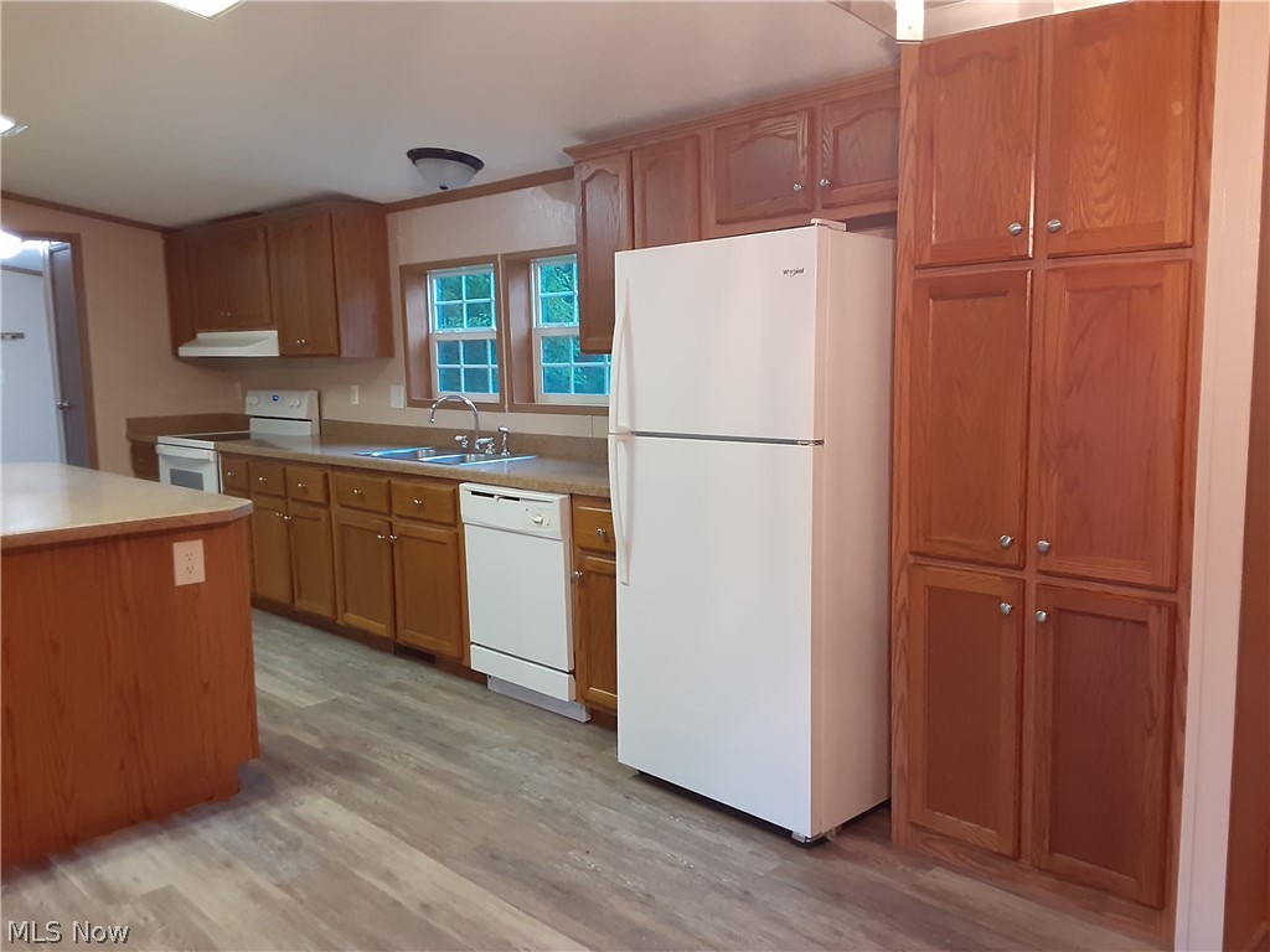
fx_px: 991
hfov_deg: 65.3
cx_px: 635
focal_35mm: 27
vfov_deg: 51.4
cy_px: 476
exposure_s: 1/24
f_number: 1.9
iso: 250
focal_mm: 2.91
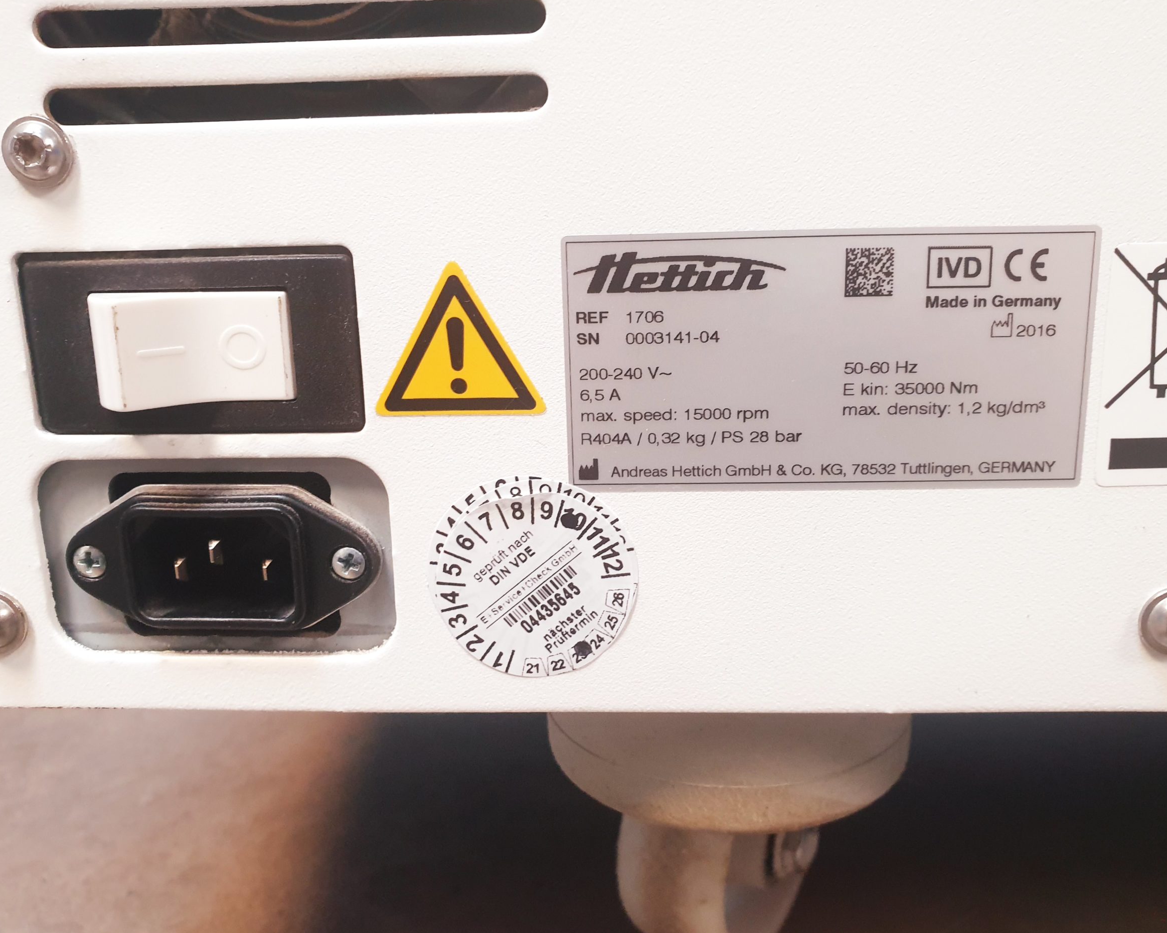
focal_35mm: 28
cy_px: 470
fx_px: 967
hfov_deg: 62.2
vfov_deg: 51.5
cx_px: 610
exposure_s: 1/50
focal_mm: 4.3
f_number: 2.4
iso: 320
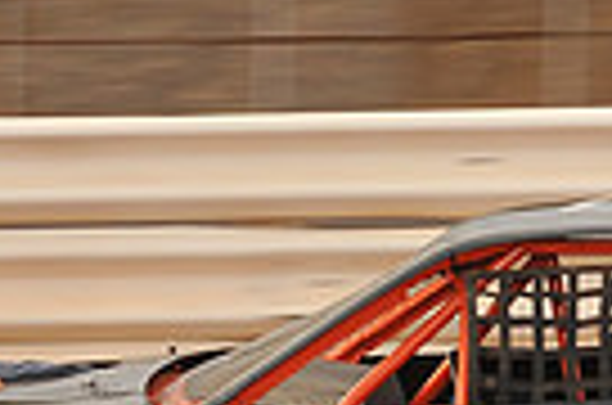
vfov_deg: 3.1
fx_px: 7598
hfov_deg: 4.6
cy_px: 320
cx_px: 531
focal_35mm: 448
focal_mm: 105
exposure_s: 1/320
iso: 400
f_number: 8
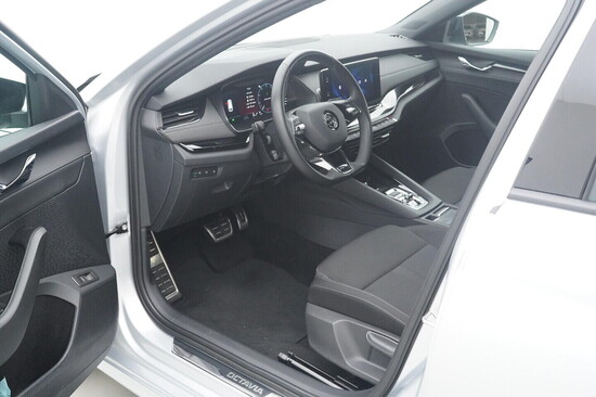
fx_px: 596
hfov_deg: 53.2
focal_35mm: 36
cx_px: 298
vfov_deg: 36.8
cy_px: 198
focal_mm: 24
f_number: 5
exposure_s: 1/250
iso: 4000
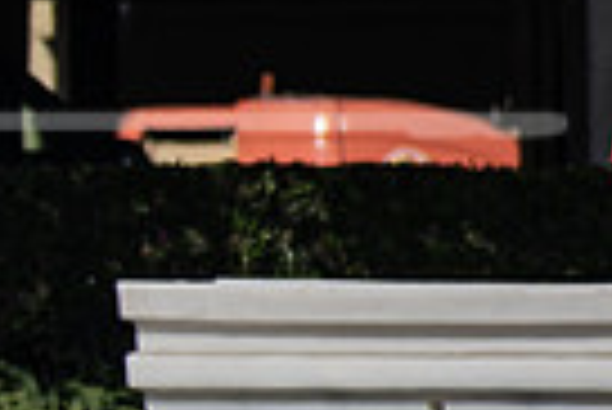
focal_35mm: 2000
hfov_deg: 1.0
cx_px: -688
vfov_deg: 0.7
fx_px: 34036
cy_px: 228
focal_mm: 300
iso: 100
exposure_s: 1/800
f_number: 6.3
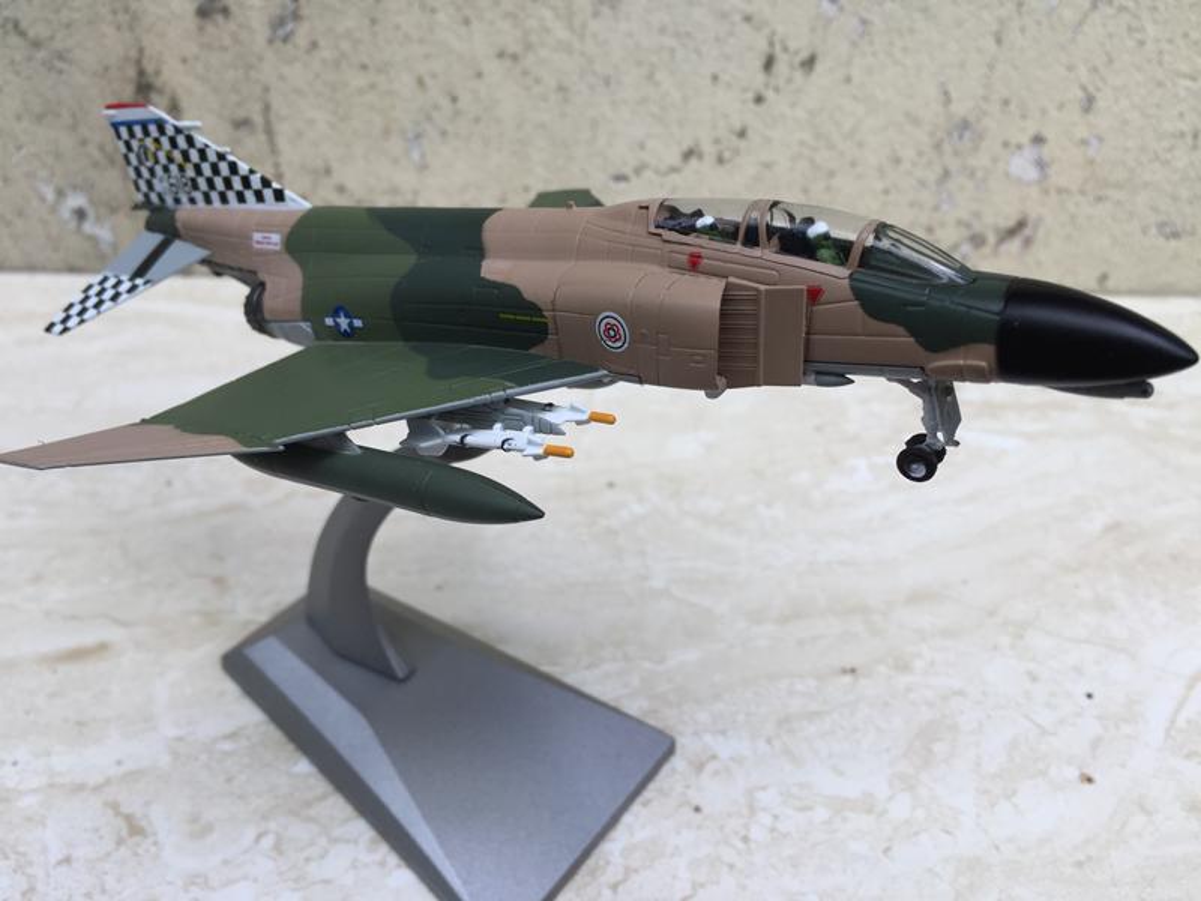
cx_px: 600
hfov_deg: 61.7
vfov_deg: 48.2
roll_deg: -6.6
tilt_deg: -40.2
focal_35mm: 29
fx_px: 1006
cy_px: 450
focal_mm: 4.15
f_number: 2.2
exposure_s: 1/273
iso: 32
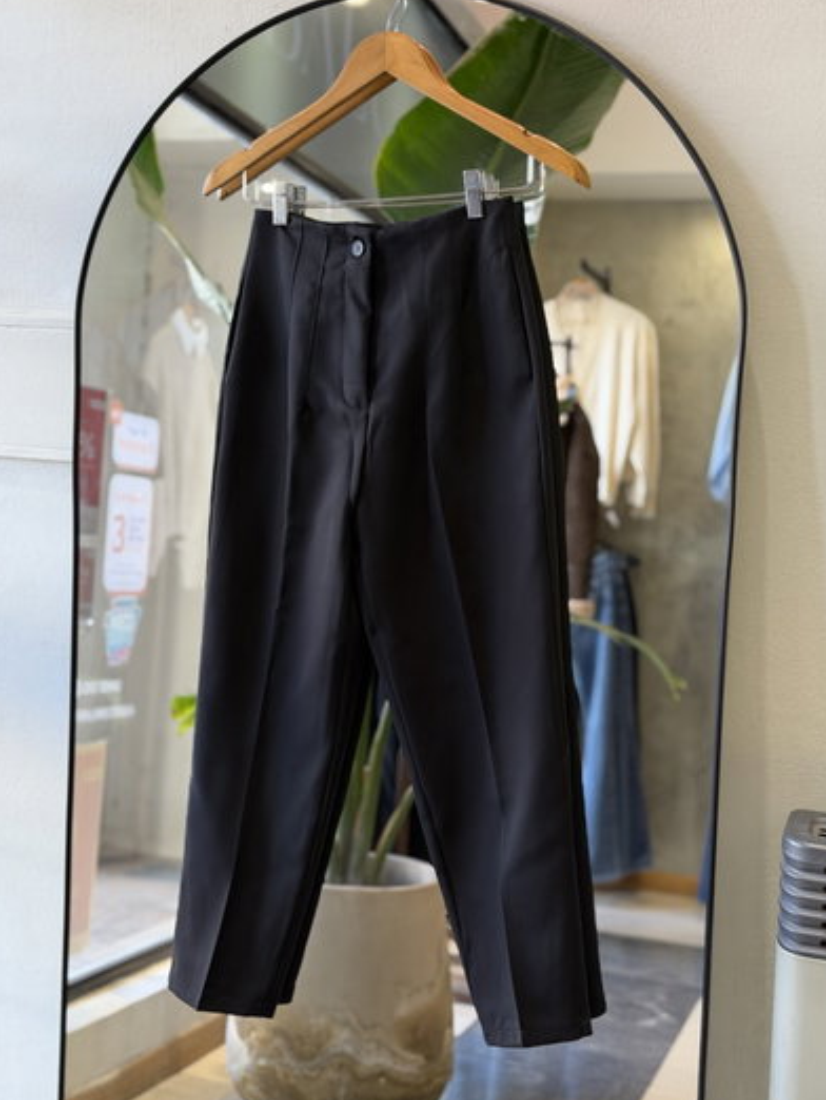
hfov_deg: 29.7
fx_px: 1558
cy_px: 547
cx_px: 411
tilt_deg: -11.5
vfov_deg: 38.9
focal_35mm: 49
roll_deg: -0.3
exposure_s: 1/100
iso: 160
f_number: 1.78
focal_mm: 6.76
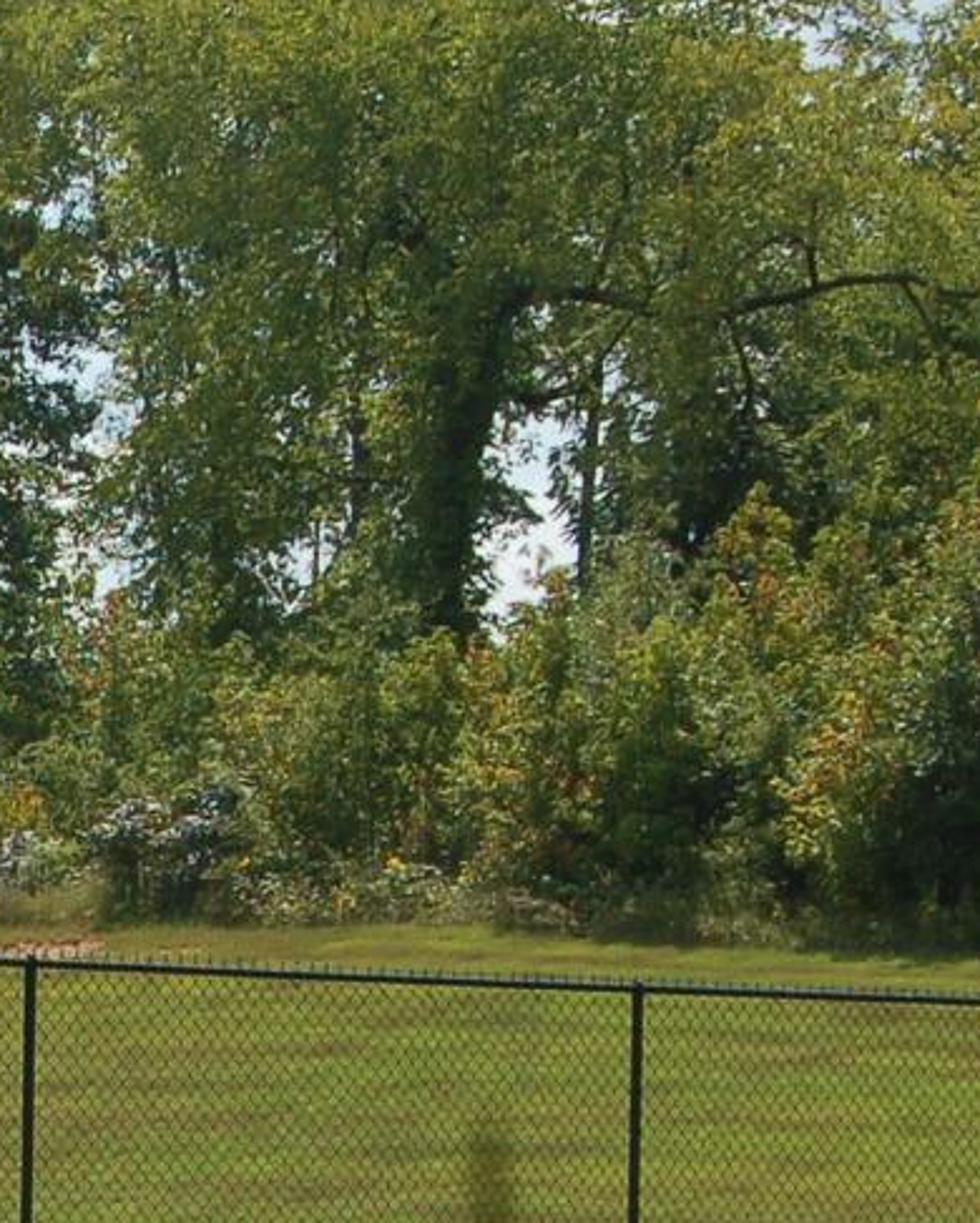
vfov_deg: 9.3
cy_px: 1184
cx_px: -673
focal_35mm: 207
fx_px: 7499
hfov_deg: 7.3
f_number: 10
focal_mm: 35
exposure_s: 1/320
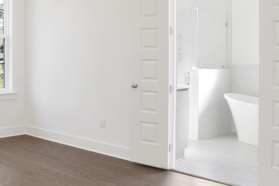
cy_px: 55
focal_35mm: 47
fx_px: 364
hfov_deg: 36.5
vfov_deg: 28.4
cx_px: -15
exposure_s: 1/30
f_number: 11
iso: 200
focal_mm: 18
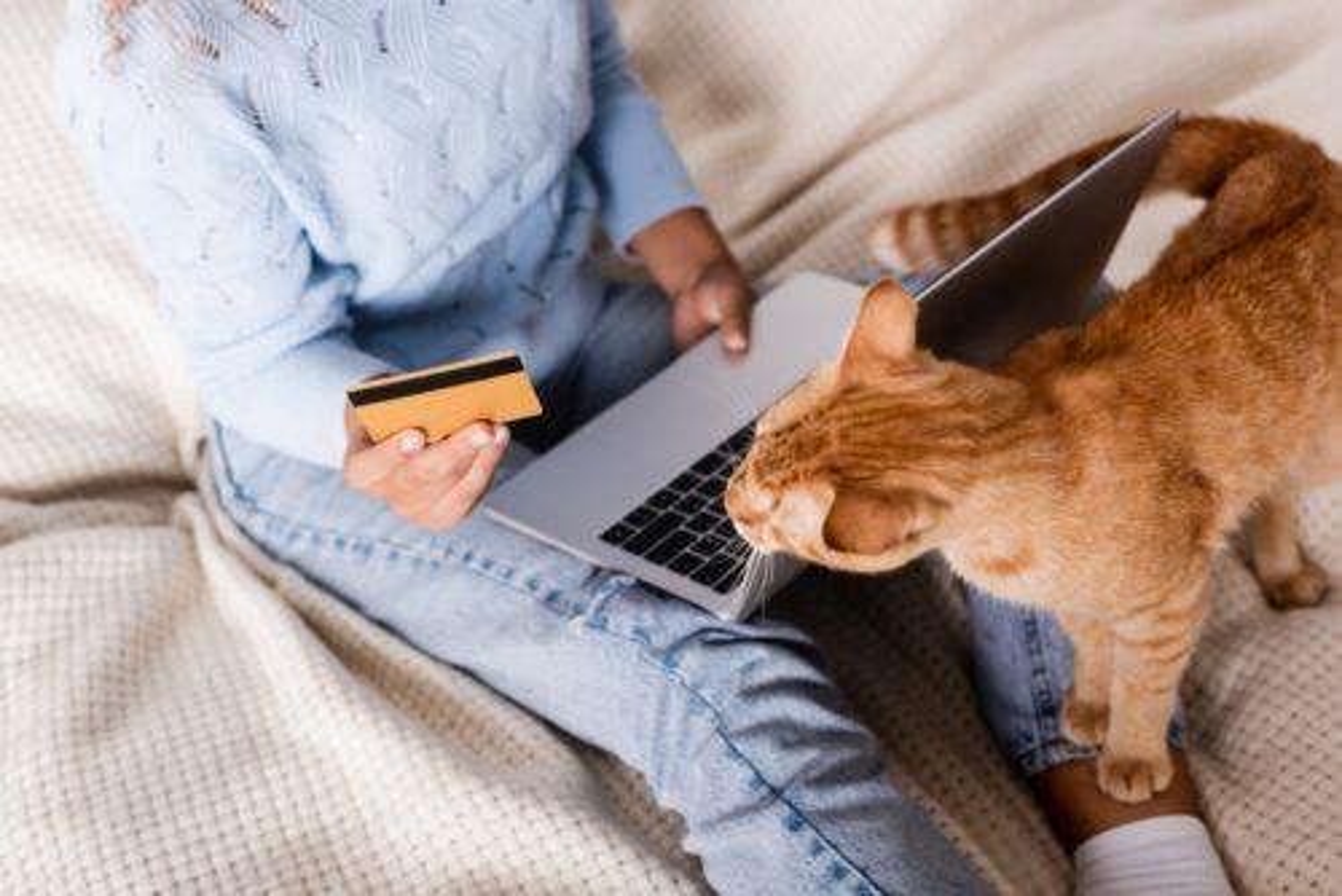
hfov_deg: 39.6
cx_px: 671
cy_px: 448
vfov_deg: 27.0
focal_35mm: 50
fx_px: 1865
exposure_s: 1/200
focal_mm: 50
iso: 160
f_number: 4
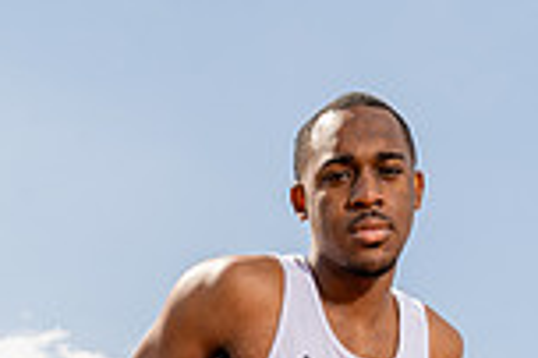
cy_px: 787
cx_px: 258
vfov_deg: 11.9
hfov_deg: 20.8
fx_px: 1463
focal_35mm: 98
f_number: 8
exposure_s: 1/250
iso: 100
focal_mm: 33
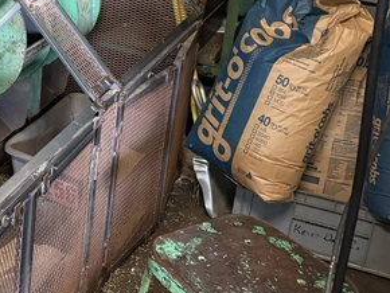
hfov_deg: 27.8
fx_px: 699
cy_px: 13
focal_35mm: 62
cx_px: -62
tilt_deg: -19.8
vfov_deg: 22.9
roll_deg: -0.7
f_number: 1.78
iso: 640
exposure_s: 1/40
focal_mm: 6.76
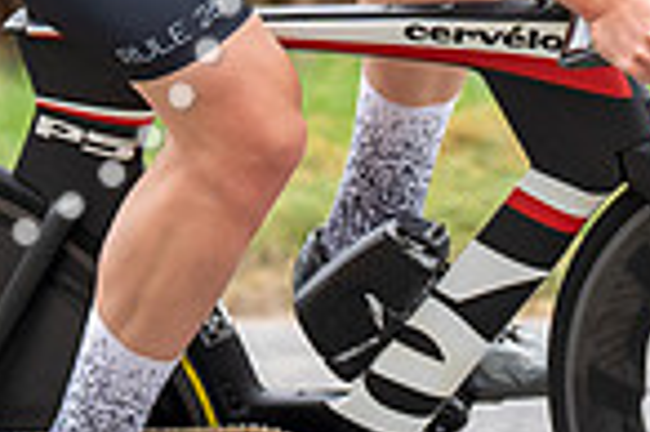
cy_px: -435
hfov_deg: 4.2
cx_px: 310
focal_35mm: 493
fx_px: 8891
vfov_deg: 2.8
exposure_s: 1/1000
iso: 800
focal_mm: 88
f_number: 4
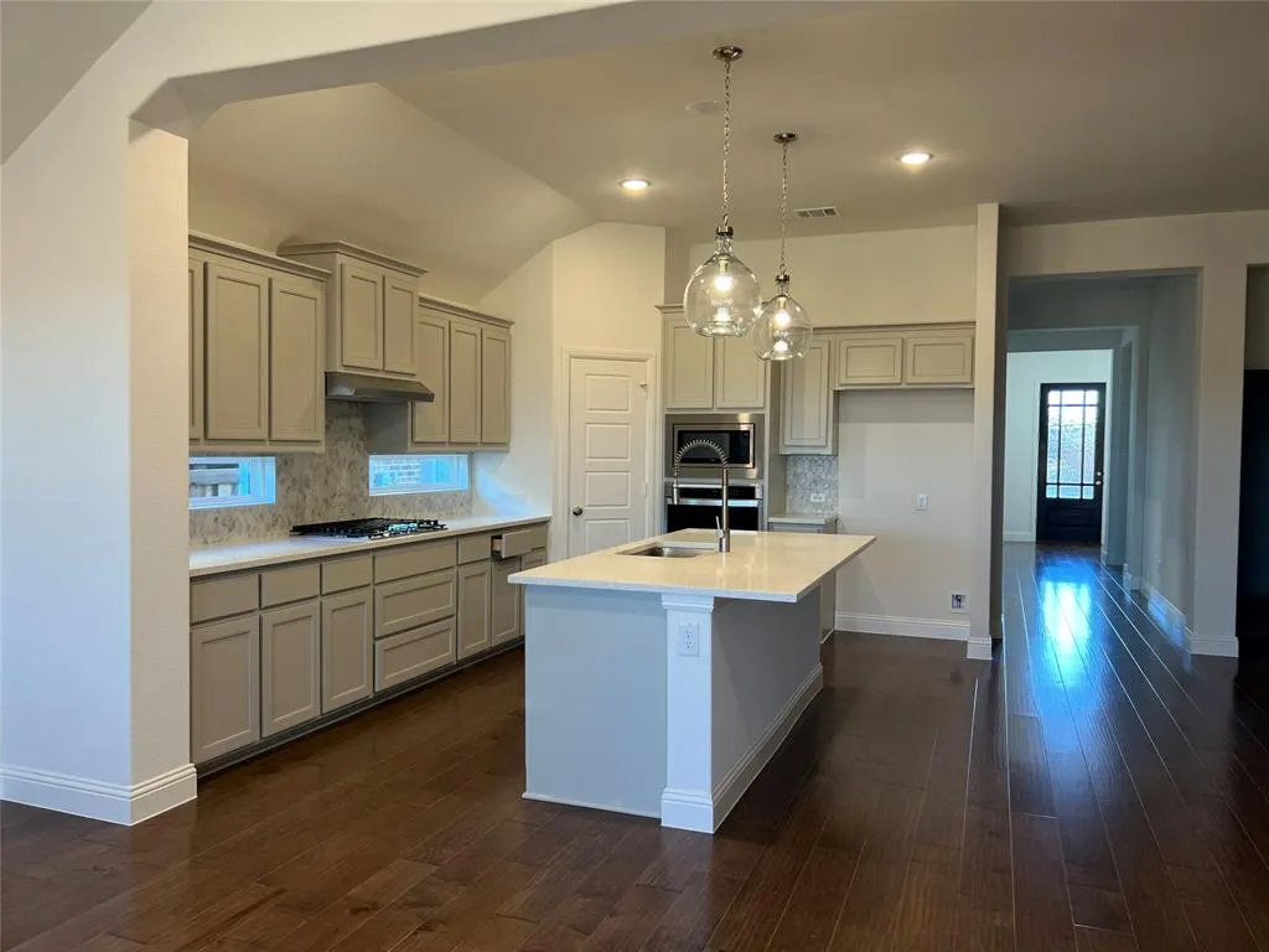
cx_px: 634
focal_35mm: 26
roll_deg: -1.6
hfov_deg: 67.3
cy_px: 476
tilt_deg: -3.5
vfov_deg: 53.1
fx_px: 953
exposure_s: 1/120
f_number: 1.5
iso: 100
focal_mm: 5.7
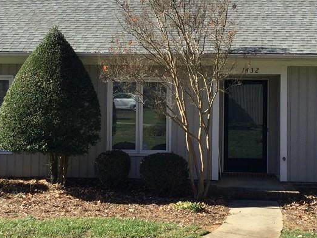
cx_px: 169
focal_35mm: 61
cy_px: 87
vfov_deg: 24.0
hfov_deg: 31.7
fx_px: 559
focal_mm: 3.3
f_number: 2.4
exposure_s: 1/574
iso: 25
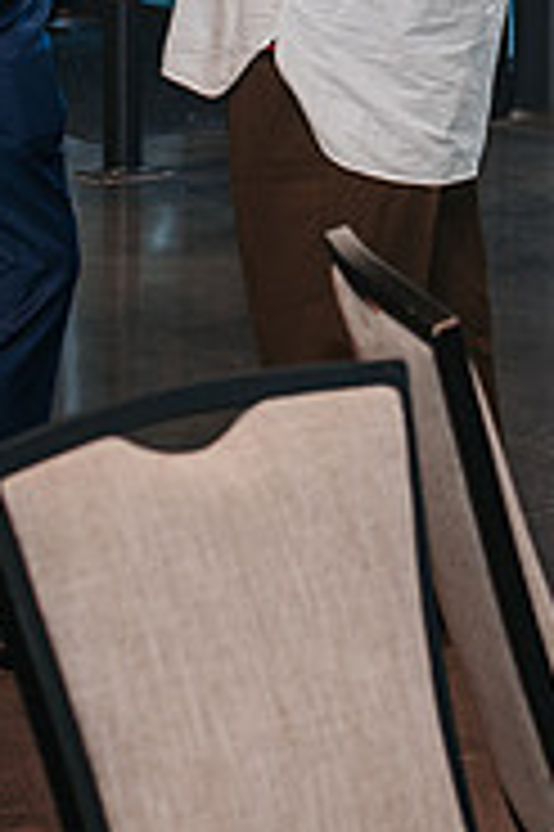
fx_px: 3654
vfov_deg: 12.6
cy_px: -227
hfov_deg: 8.7
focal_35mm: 158
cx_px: 234
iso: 1000
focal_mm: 35
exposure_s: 1/160
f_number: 2.8
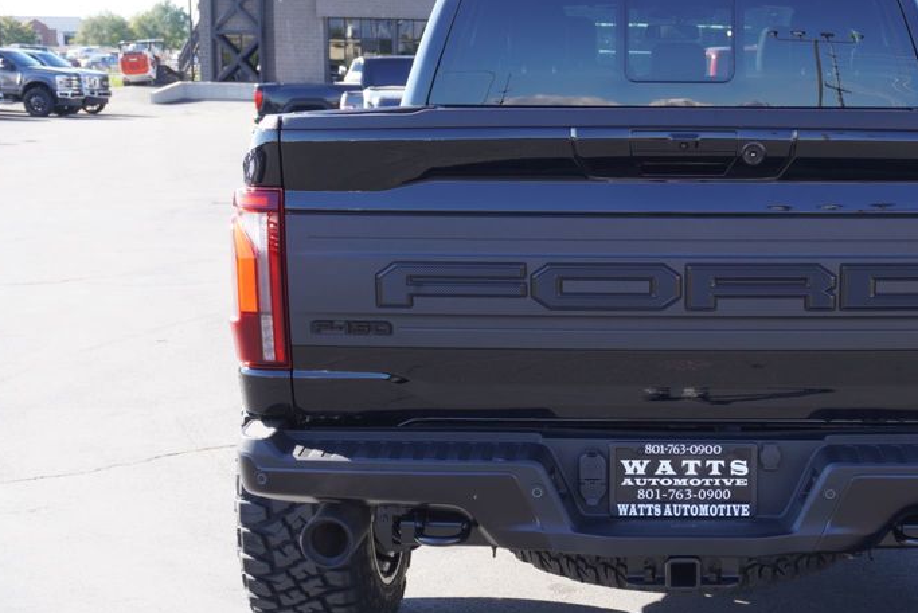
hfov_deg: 36.1
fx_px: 1378
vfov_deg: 25.1
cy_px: 325
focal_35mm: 54
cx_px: 671
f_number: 5.6
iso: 100
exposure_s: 1/100
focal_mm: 24
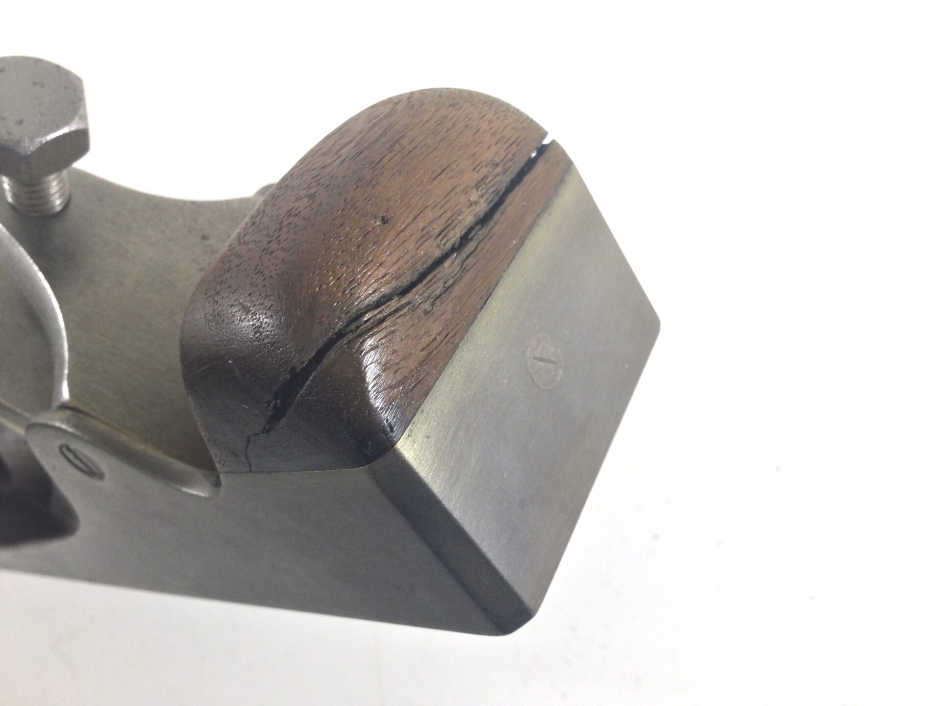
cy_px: 353
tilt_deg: -74.2
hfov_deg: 58.4
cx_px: 470
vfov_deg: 45.4
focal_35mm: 31
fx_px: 843
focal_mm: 3.3
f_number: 2.4
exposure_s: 1/50
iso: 32
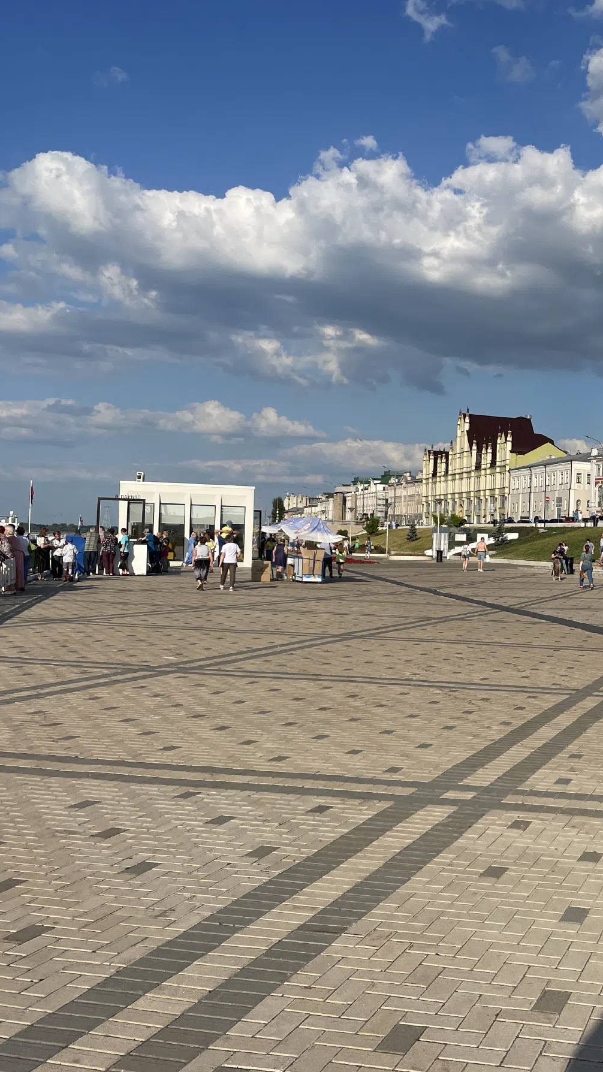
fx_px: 1080
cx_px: 610
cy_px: 533
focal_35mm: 38
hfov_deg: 29.1
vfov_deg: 52.8
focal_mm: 4.2
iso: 32
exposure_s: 1/5556
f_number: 1.6
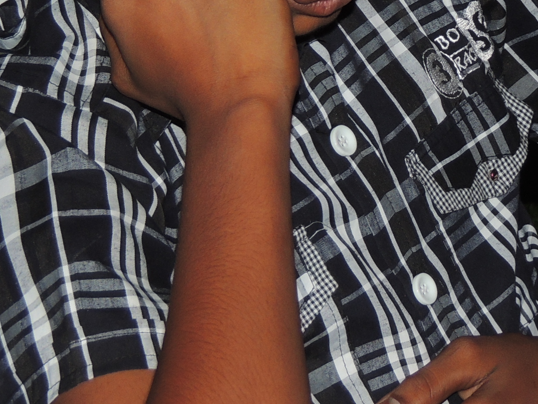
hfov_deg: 10.0
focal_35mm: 198
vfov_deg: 7.5
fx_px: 3077
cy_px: -29
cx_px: 397
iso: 200
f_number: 3.9
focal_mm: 13.3
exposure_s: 1/60
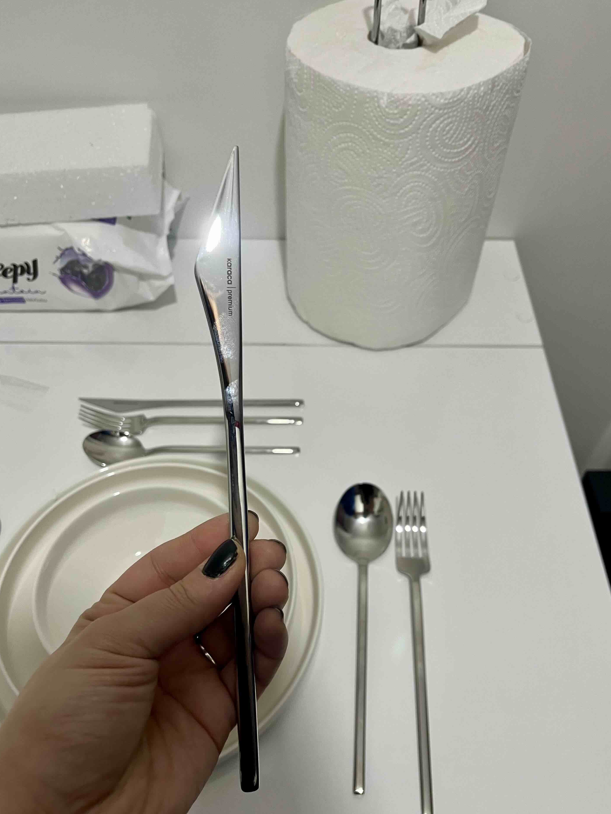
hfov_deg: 49.7
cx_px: 306
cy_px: 435
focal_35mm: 28
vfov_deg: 63.4
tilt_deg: -51.7
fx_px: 659
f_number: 1.6
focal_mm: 5.1
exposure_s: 1/50
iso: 160
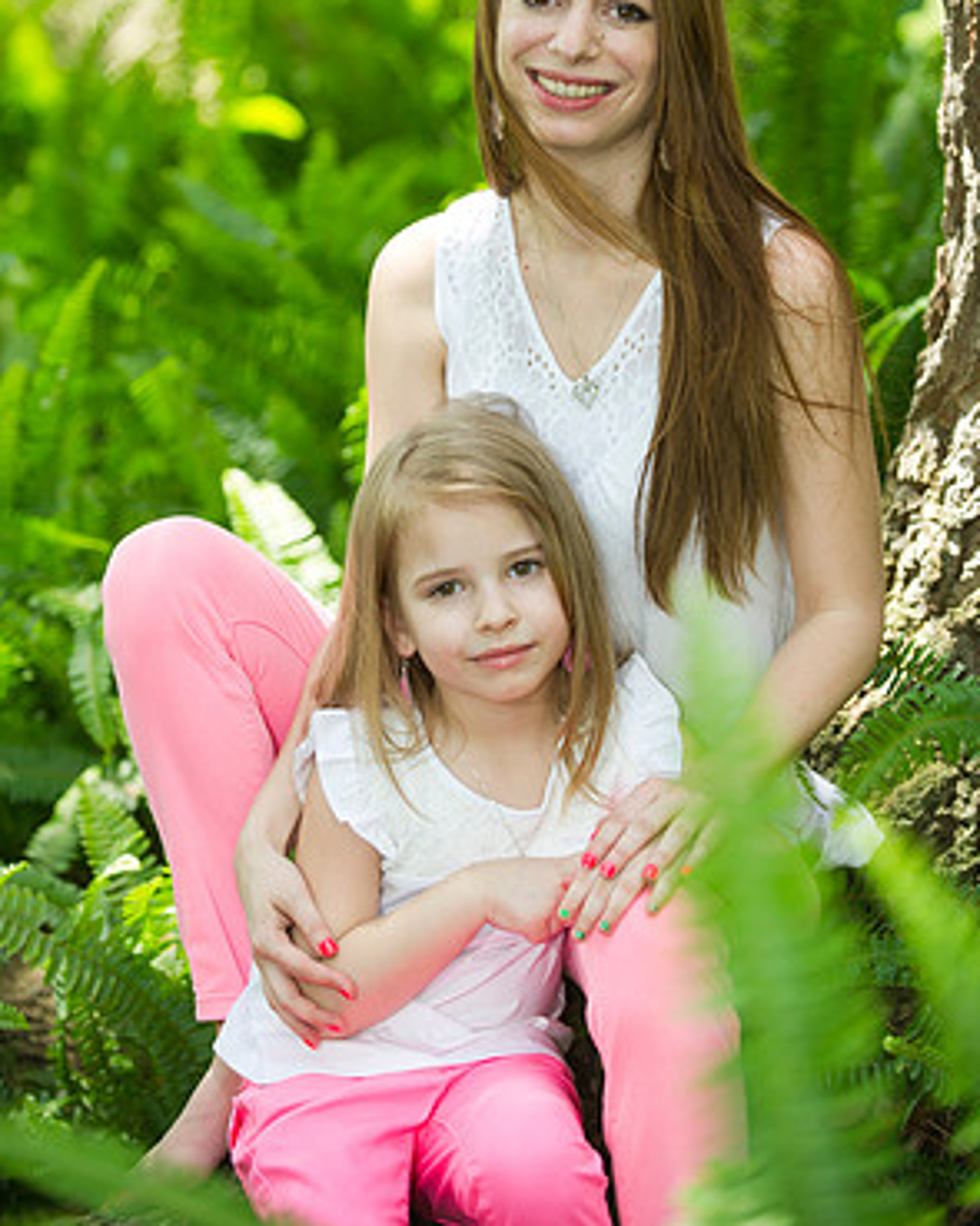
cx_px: 493
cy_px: 488
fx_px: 4352
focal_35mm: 120
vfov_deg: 16.0
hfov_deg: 12.8
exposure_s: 1/200
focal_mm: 105
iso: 200
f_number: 2.8
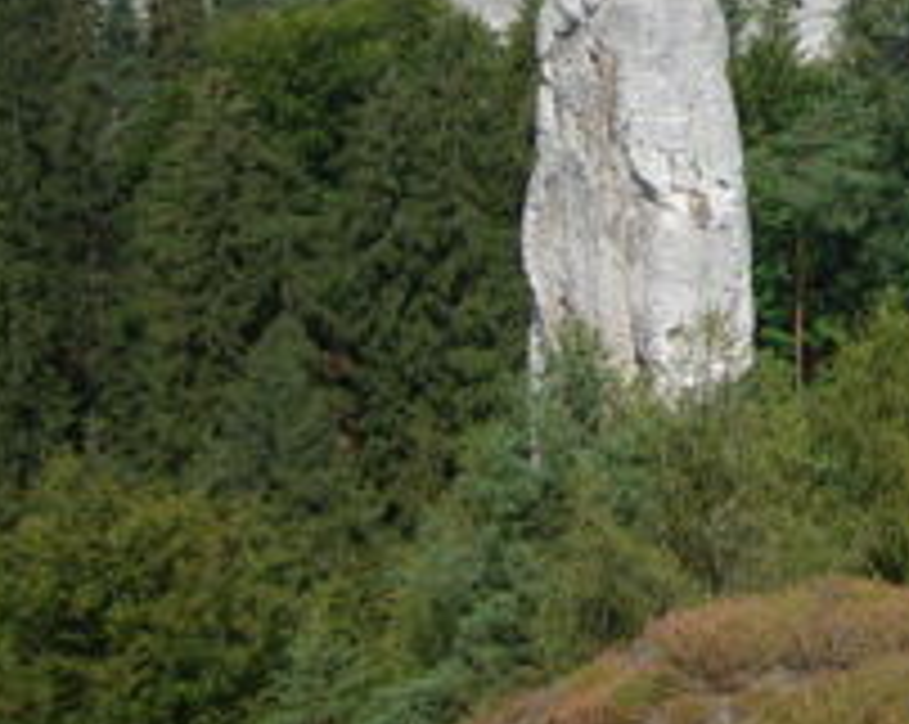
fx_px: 2310
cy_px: -92
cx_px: 968
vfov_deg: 17.2
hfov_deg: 21.3
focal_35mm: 86
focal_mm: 5.8
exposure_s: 1/1000
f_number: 2.8
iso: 50
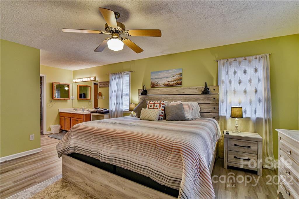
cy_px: 100
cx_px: 150
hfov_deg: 96.7
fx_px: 133
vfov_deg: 73.8
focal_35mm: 16
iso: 1600
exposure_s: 1/125
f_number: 5.6
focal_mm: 16
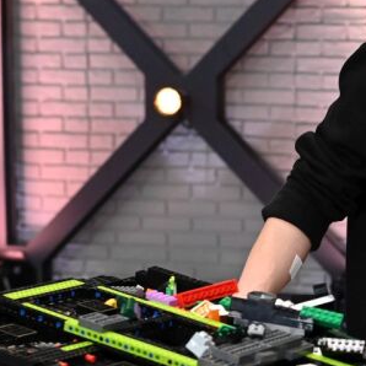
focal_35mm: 171
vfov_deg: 10.2
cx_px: 497
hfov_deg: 10.0
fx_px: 2046
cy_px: 287
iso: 2500
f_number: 4.5
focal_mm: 50
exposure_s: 1/125
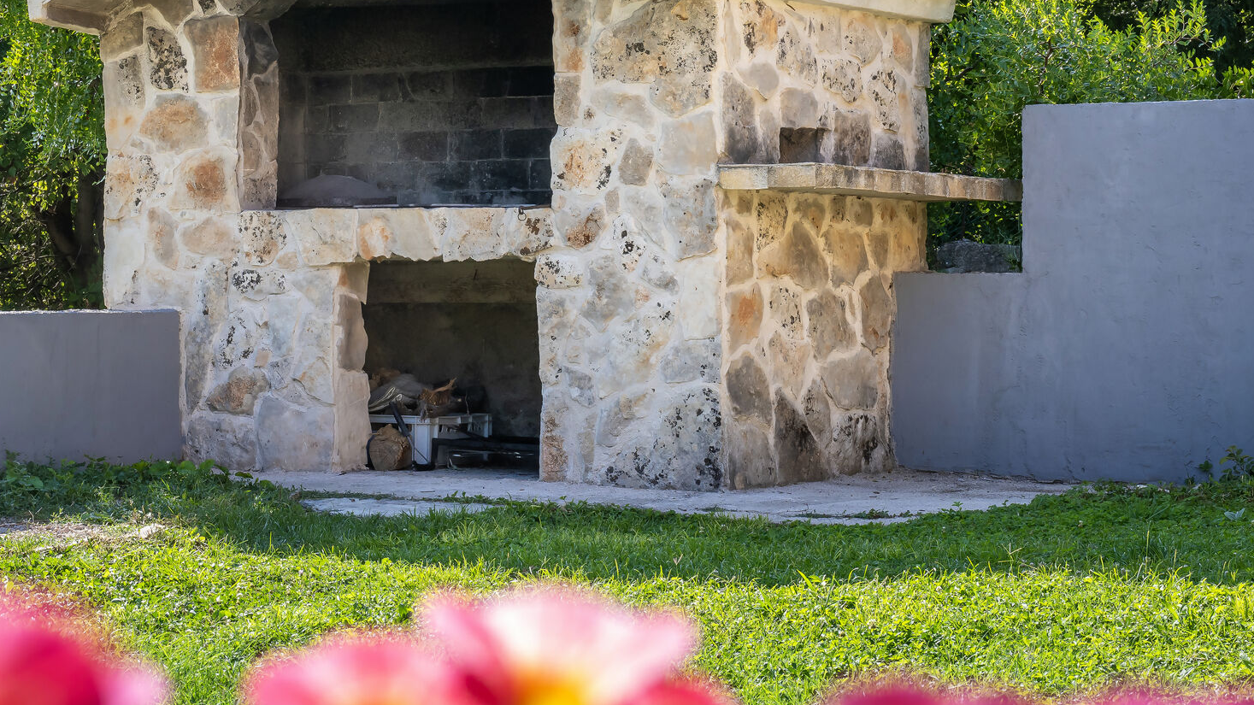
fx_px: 2859
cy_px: 118
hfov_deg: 24.2
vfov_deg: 14.0
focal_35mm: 86
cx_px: 206
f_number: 11
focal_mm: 43
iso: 200
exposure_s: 1/100
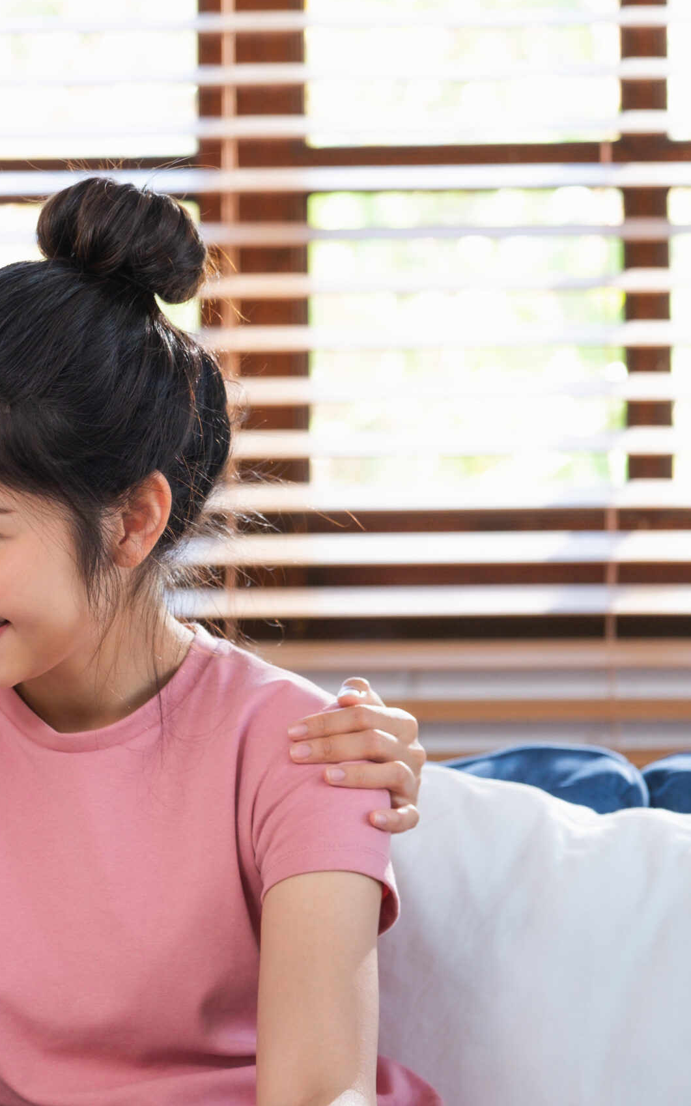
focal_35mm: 146
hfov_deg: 8.9
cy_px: 553
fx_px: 4400
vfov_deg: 14.3
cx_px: 11
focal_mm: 63.4
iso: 1000
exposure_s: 1/125
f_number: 2.8
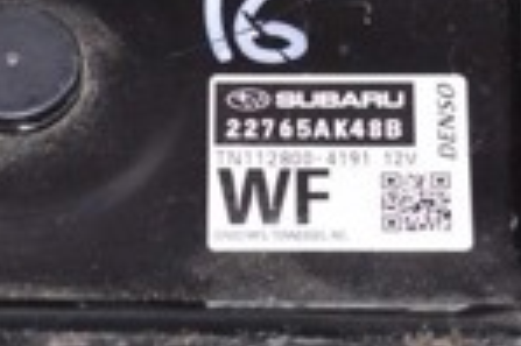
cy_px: 397
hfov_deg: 10.0
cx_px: 136
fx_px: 2978
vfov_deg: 6.6
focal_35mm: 206
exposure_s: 1/160
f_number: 8
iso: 1600
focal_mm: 32
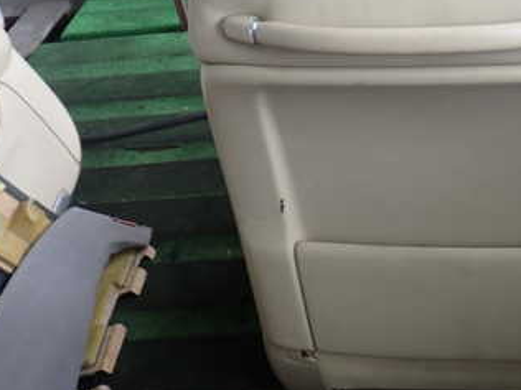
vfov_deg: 25.1
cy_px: 58
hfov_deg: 32.5
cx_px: 445
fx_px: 858
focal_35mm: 57
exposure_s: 1/125
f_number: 2.3
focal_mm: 5.4
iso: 125
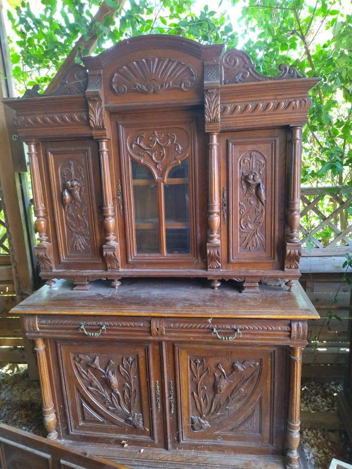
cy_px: 234
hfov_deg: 51.4
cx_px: 176
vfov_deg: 65.3
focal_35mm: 27
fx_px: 366
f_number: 1.79
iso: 147
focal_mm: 4.74
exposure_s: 1/50
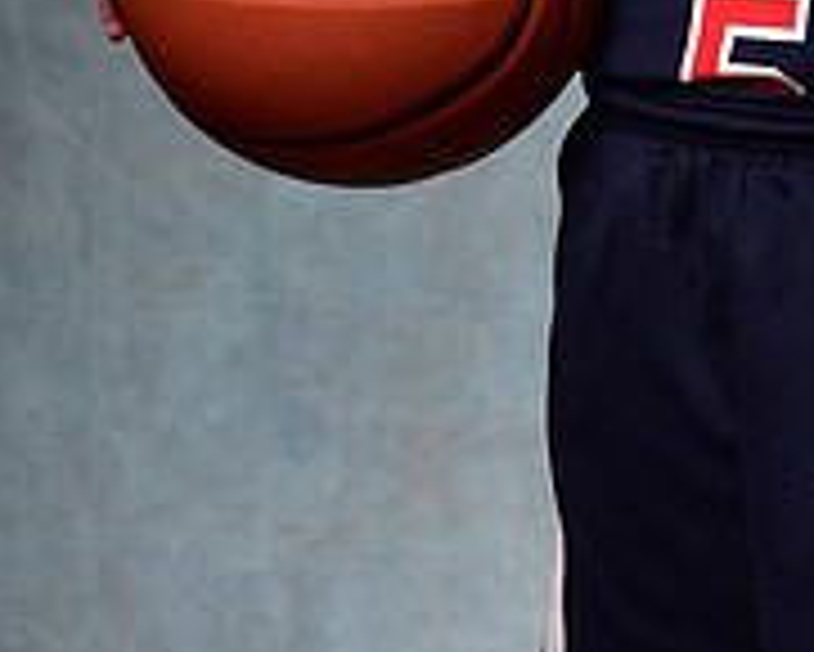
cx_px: 789
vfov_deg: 7.3
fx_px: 5062
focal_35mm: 210
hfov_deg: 9.1
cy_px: -207
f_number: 5
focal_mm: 70
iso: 100
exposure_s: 1/200
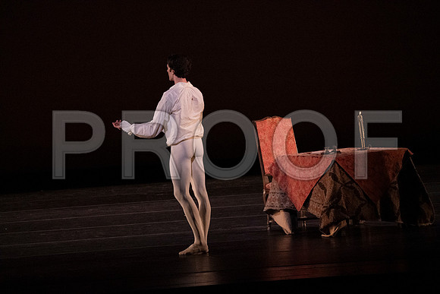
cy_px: 147
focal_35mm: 306
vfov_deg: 4.5
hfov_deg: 6.7
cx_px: 220
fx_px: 3741
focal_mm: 306
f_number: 7.1
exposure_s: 1/400
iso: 20000
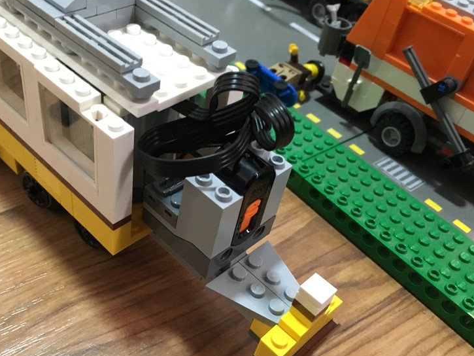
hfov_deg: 50.9
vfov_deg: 39.6
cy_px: 193
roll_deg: -6.1
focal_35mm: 36
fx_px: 493
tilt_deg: -44.6
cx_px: 184
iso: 250
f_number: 2.2
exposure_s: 1/17
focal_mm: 4.15
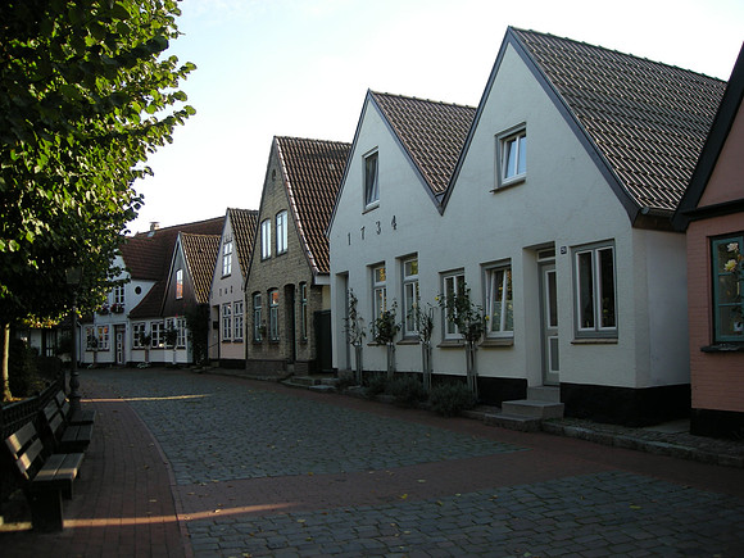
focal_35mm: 35
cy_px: 279
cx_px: 372
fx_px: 752
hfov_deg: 52.6
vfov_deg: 40.7
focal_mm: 5.7
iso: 50
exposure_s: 1/172
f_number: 2.8
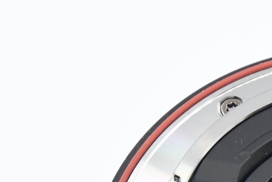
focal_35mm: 566
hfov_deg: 3.6
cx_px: 357
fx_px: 4278
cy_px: 286
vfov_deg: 2.4
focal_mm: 80
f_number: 7.1
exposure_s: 1/160
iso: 2000
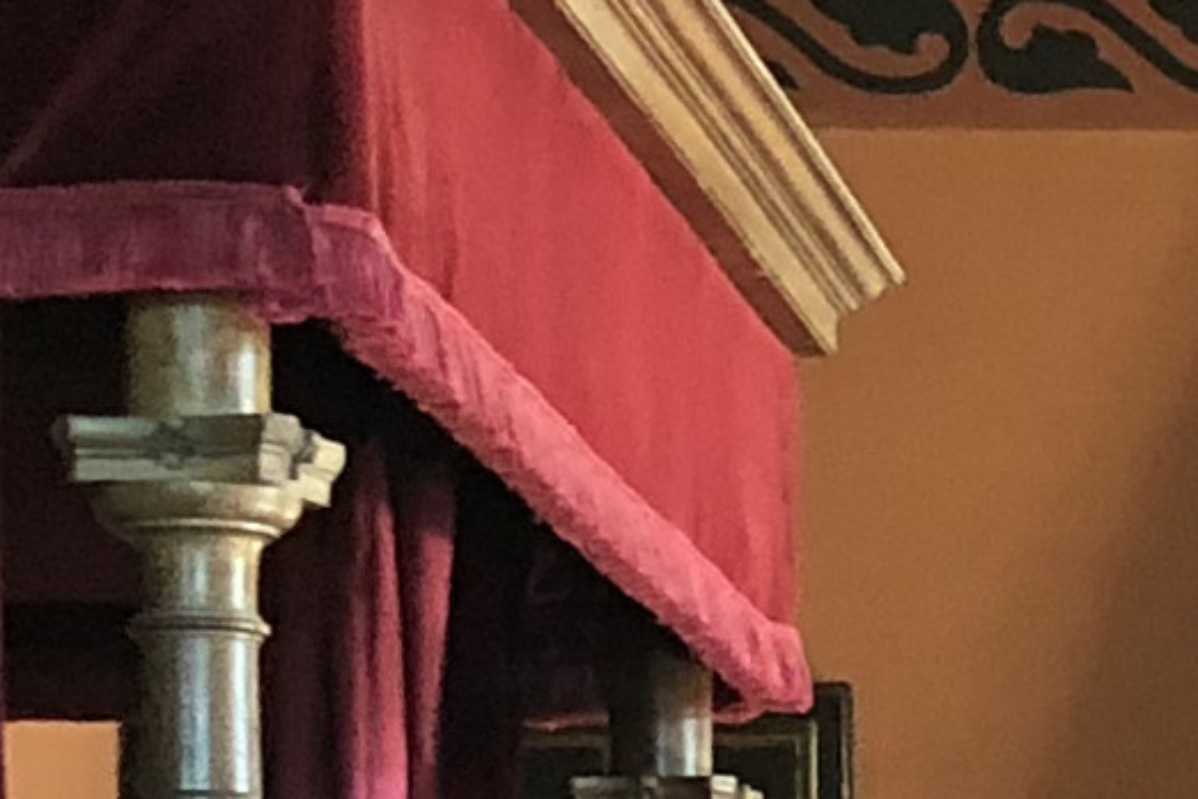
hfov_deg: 8.9
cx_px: 2134
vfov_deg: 6.1
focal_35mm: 223
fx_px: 7420
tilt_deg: +0.9
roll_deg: -0.8
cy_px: 1325
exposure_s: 1/17
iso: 100
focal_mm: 4
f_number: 1.8
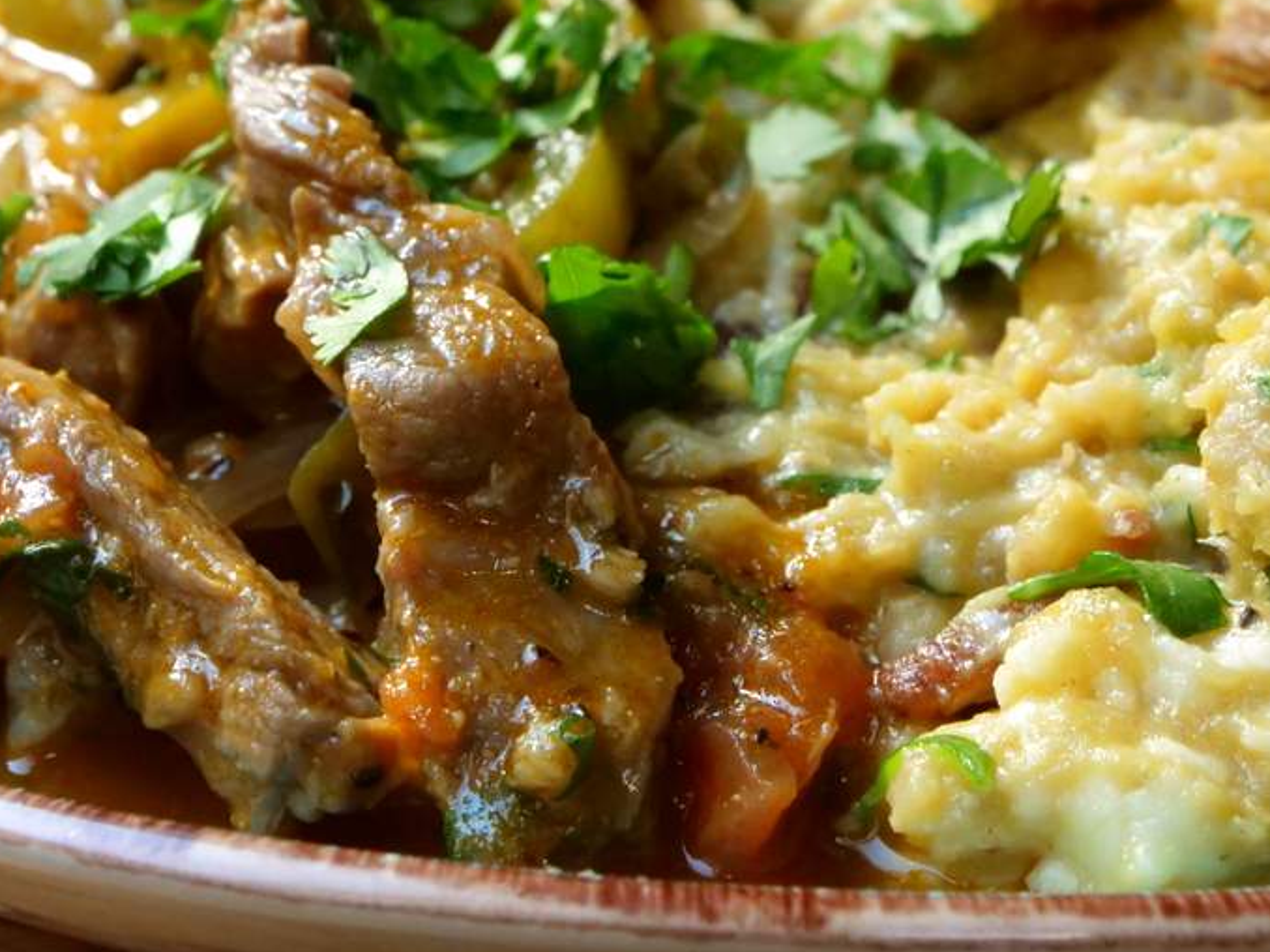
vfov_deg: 8.4
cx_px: 805
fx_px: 6492
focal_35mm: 177
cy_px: 244
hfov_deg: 11.2
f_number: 9
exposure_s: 1/125
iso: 3200
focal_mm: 50
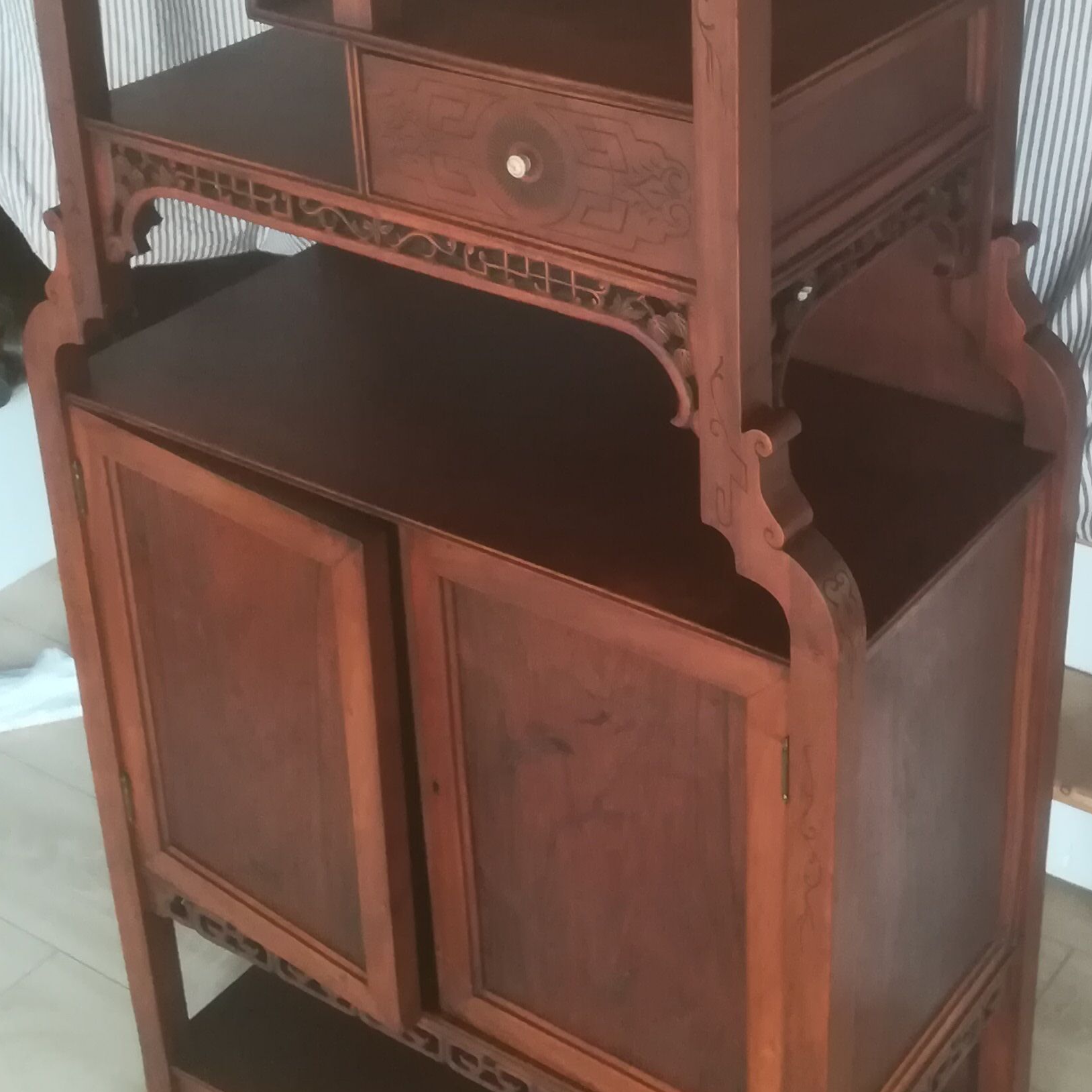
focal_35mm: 56
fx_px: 1999
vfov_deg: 30.3
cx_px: 672
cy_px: 353
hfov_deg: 30.5
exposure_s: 1/33.3
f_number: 2.2
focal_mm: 3.83
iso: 320
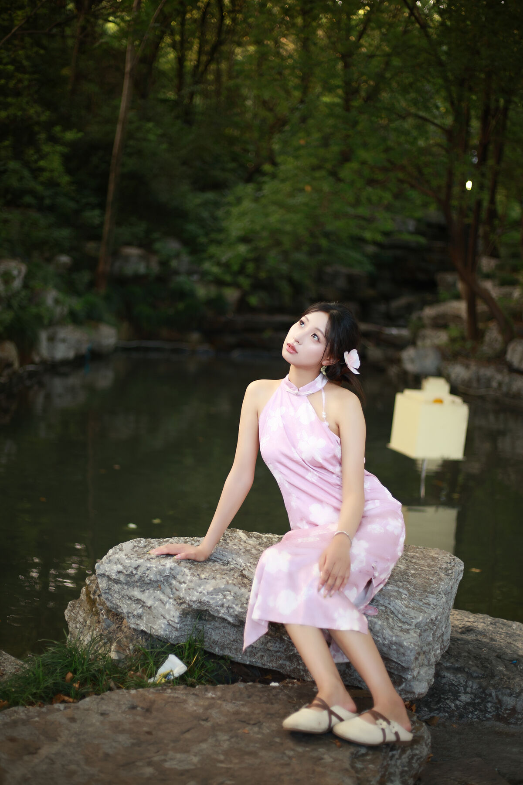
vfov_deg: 40.3
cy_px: 392
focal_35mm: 49
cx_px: 262
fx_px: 1068
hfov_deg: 27.5
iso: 640
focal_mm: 50
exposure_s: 1/200
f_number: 1.8
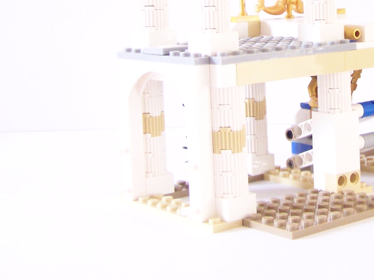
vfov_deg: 17.7
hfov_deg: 23.6
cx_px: 325
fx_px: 875
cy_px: -14
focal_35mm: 81
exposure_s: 1/10
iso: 400
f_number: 3.2
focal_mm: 6.3
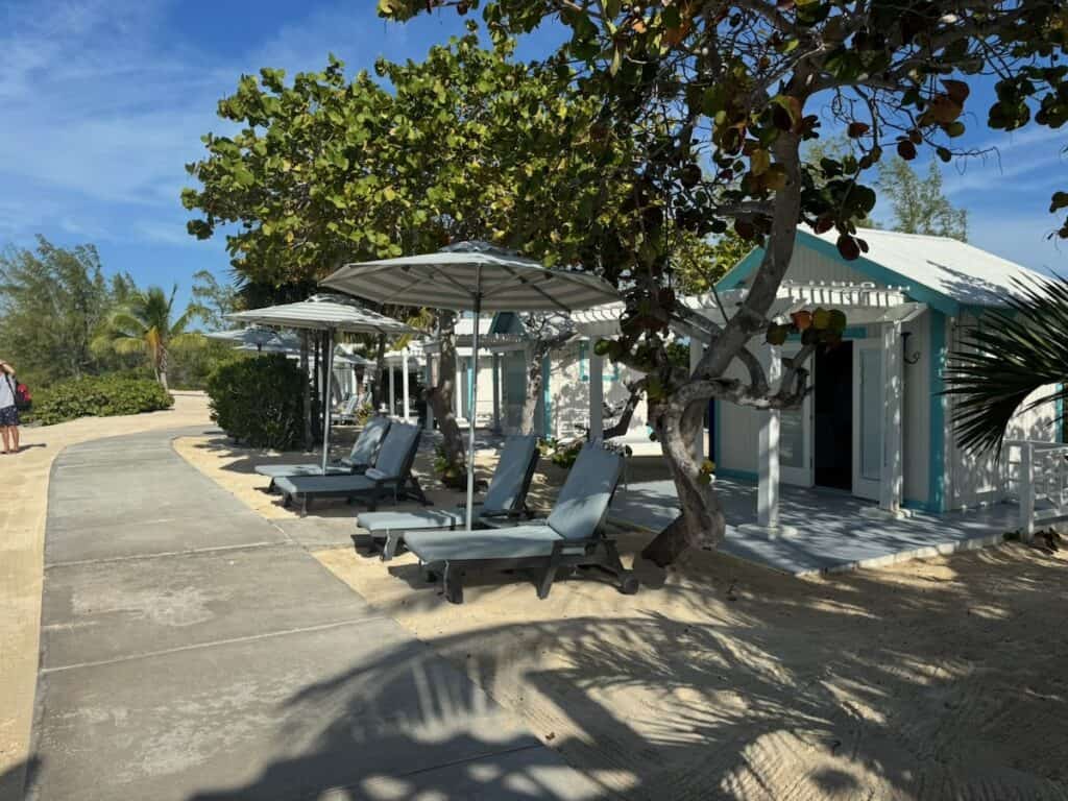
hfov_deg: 71.6
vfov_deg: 56.8
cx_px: 534
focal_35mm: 24
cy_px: 400
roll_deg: +1.1
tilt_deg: -1.9
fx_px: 740
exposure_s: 1/7092
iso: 80
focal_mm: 6.76
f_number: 1.78
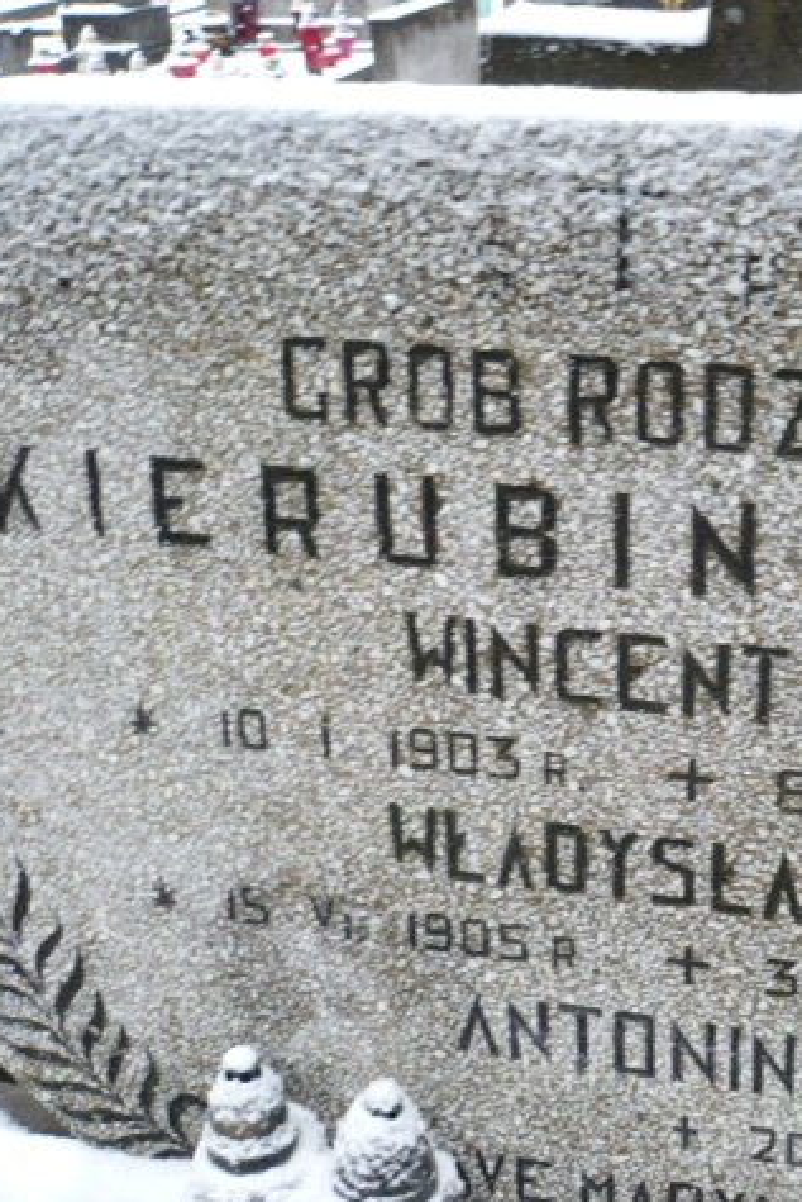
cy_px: 605
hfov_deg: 26.9
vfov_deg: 40.3
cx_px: 676
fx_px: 1636
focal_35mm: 49
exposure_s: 1/30
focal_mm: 5.8
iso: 100
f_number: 2.8
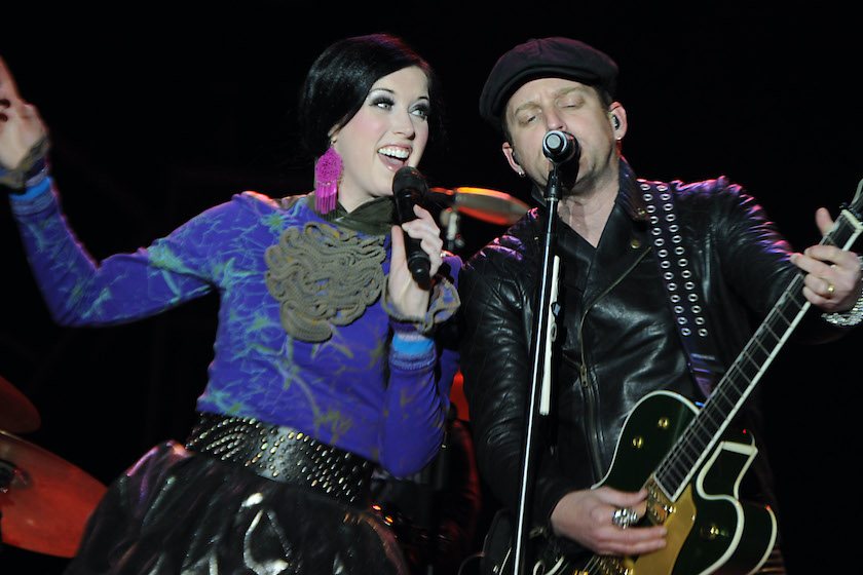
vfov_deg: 6.2
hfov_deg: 9.4
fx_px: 5273
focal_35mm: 220
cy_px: 288
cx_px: 432
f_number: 4.5
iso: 1250
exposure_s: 1/320
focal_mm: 220
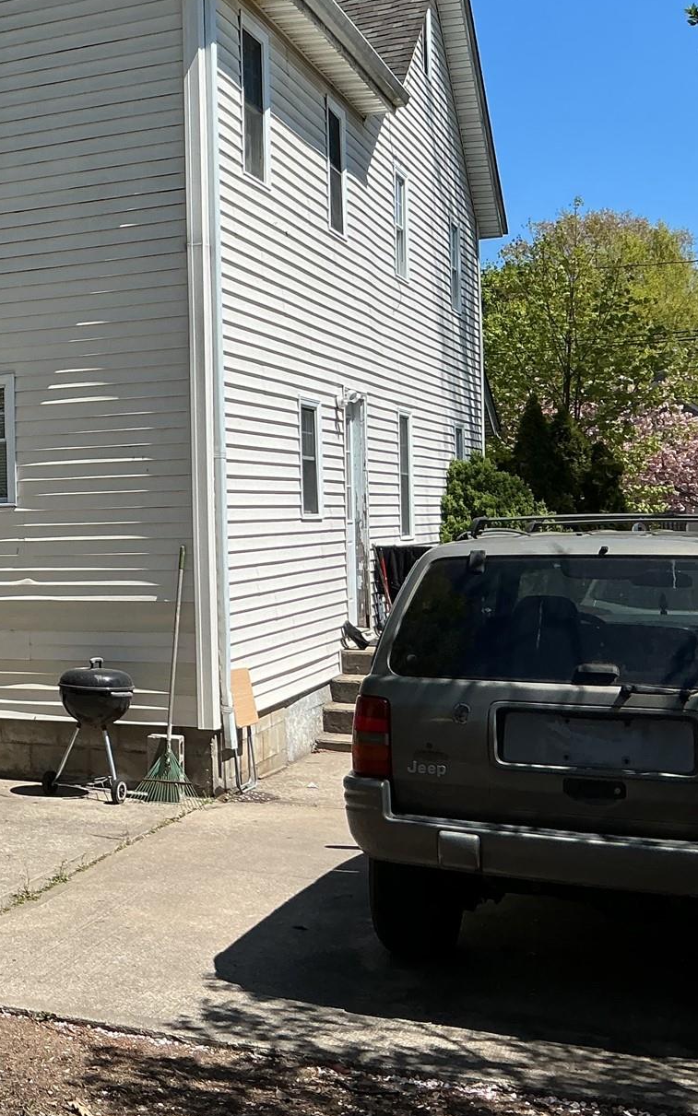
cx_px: -212
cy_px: 524
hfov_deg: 22.3
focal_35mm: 52
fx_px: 1583
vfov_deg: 38.9
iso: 25
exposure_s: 1/1451
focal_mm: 3
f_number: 1.8
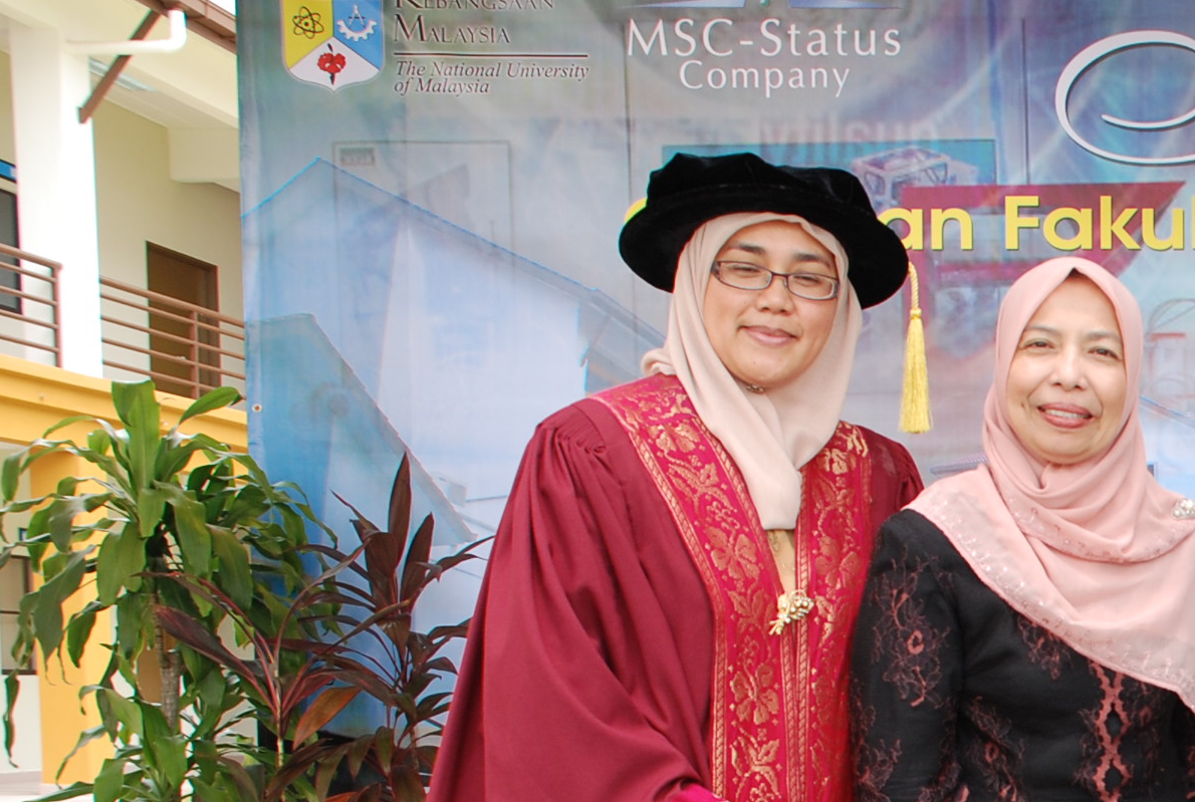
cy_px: 849
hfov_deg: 24.9
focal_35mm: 73
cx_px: 1443
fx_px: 2428
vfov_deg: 18.2
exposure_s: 1/100
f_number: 5
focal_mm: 20
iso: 200
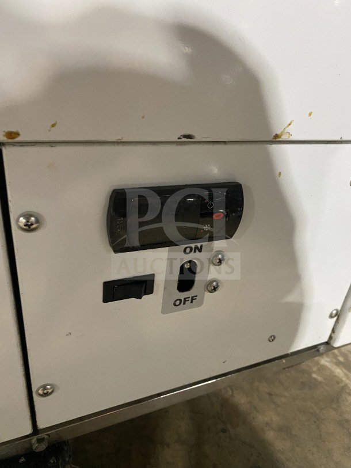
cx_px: 176
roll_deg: -6.3
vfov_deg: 67.3
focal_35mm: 26
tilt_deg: -27.5
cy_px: 234
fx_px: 351
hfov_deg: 53.1
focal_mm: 4.25
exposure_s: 1/50
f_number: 1.8
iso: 500
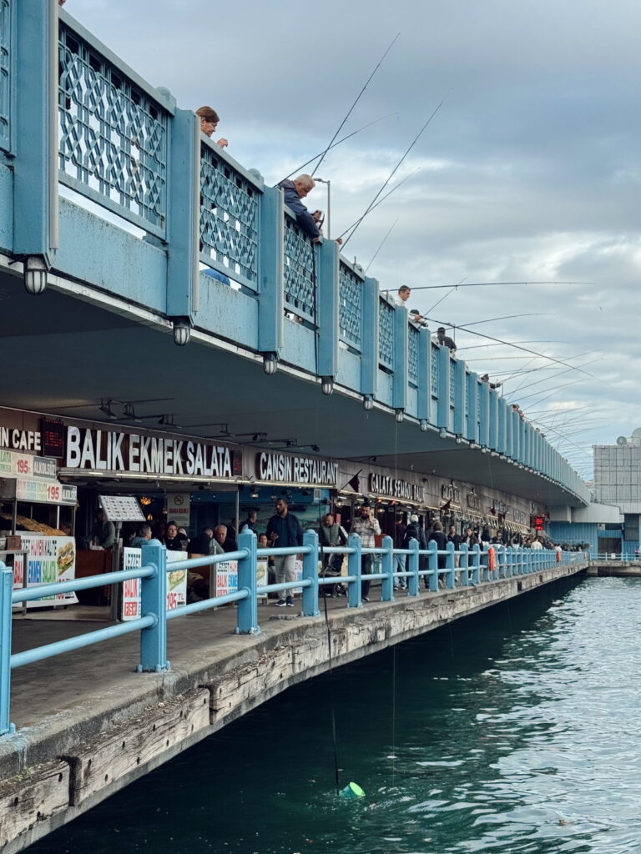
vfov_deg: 39.7
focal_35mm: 48
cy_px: 427
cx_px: 320
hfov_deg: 30.3
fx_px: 1185
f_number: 1.78
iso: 64
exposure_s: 1/2513
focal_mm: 6.76
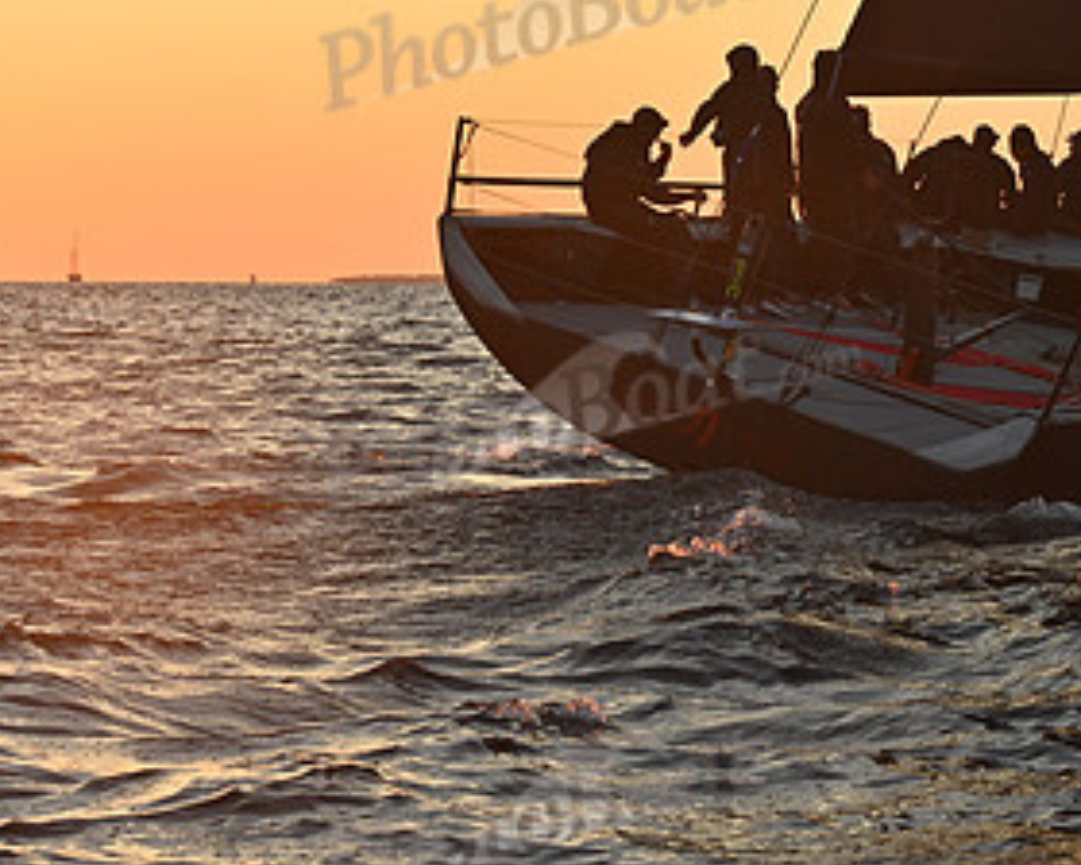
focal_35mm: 136
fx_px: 4351
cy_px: 156
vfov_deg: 11.3
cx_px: 1066
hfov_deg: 14.0
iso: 800
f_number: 8
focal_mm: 70
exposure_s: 1/640
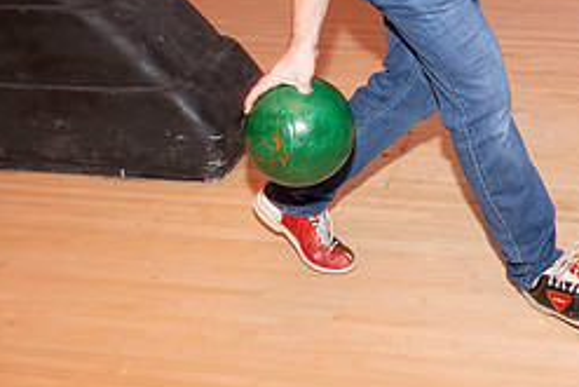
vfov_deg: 21.4
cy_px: -18
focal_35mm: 61
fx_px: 982
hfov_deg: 31.9
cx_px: 469
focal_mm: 26
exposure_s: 1/100
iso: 2000
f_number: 5.6
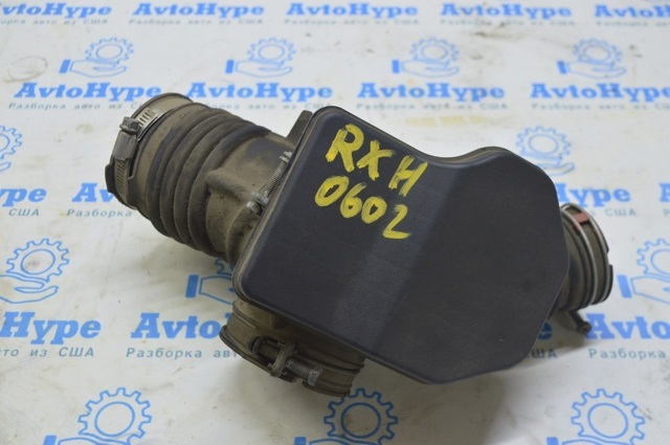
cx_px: 335
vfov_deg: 30.8
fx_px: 809
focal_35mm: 44
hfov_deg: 45.0
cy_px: 222
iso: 400
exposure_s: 1/20
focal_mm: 29
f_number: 5.6
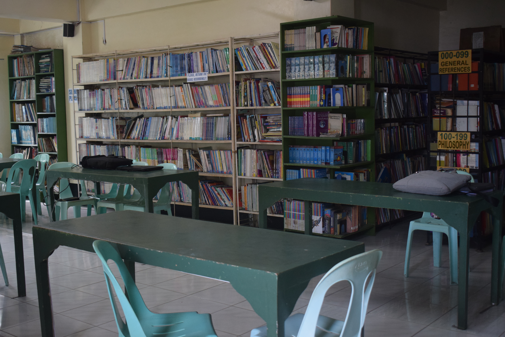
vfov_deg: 29.9
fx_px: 631
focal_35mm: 45
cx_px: 252
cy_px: 168
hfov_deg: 43.6
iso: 1250
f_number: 4.2
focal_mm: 30
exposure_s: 1/60
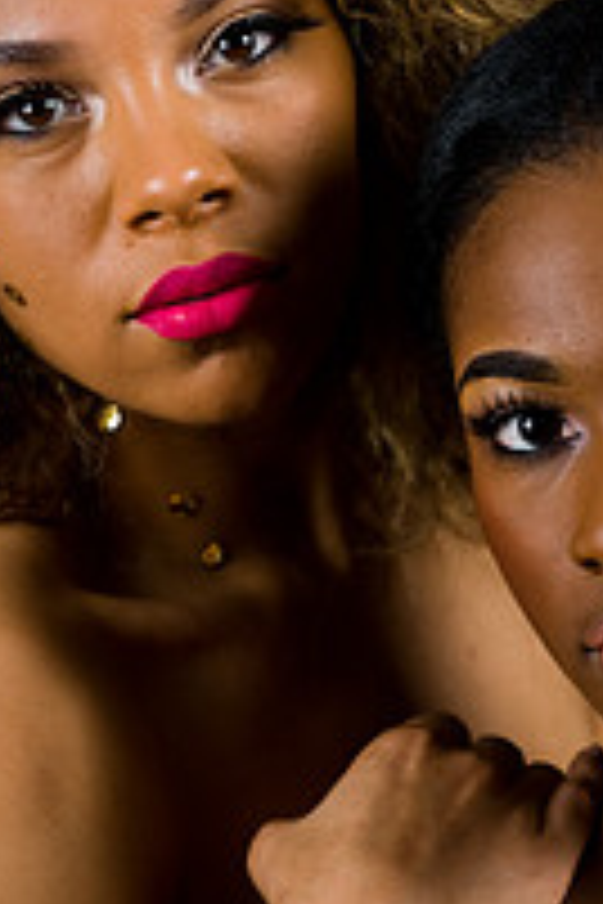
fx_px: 8718
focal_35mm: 347
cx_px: 430
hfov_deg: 4.0
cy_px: 414
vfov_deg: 5.9
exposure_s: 1/125
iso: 200
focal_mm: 155
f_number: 5.6
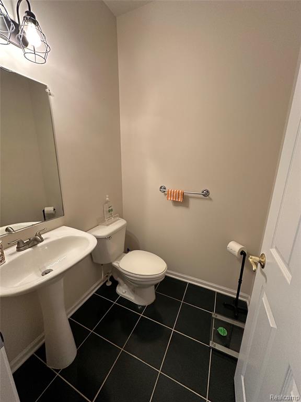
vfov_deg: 102.1
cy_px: 201
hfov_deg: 85.7
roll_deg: -1.0
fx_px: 162
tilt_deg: -12.5
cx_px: 150
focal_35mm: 14
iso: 320
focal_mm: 2.22
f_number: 2.2
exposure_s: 1/120
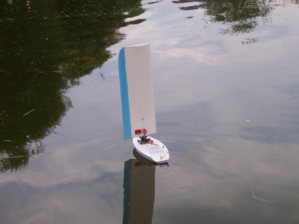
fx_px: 768
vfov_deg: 16.6
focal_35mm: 89
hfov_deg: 22.0
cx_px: 150
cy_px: 112
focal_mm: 18.7
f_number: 6.7
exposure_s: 1/350
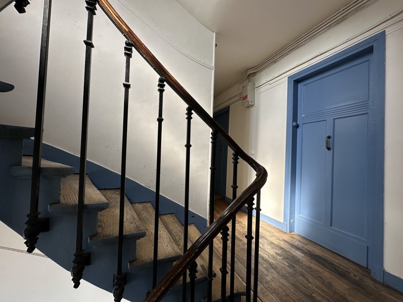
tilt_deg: +0.4
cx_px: 202
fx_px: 163
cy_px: 151
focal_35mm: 14
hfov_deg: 102.1
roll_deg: -2.7
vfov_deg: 85.7
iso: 40
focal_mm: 2.22
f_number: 2.2
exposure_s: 1/243
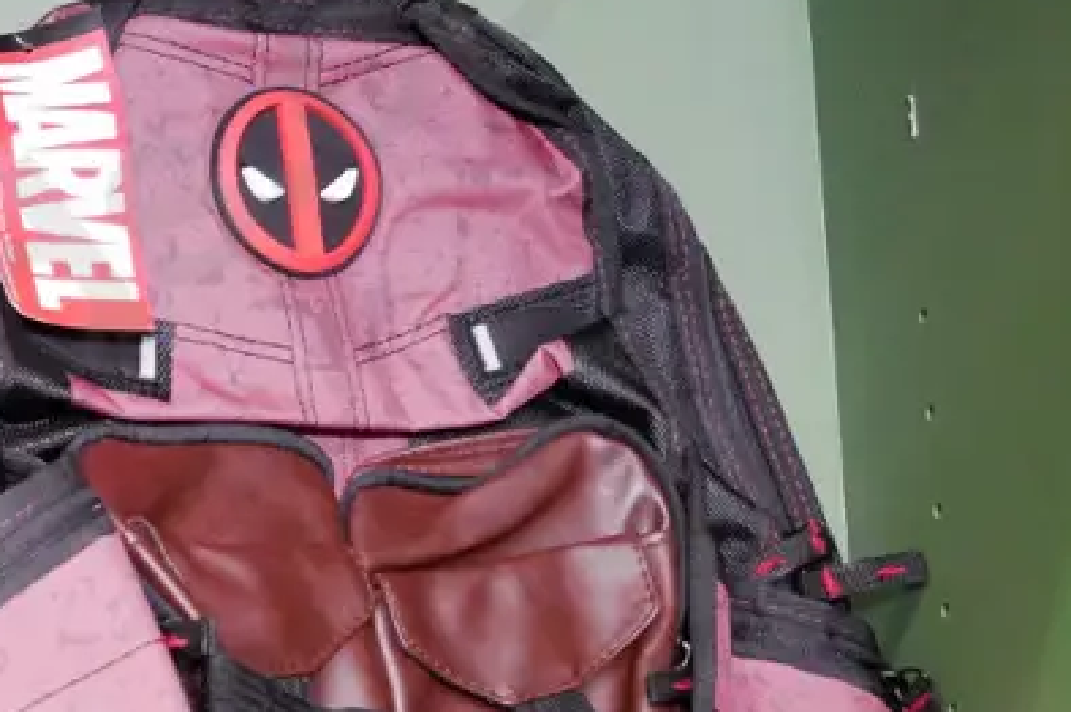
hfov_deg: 20.5
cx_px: -266
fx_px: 2735
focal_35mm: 92
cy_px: 541
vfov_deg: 14.8
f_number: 3.8
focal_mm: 17
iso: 3200
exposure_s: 1/40
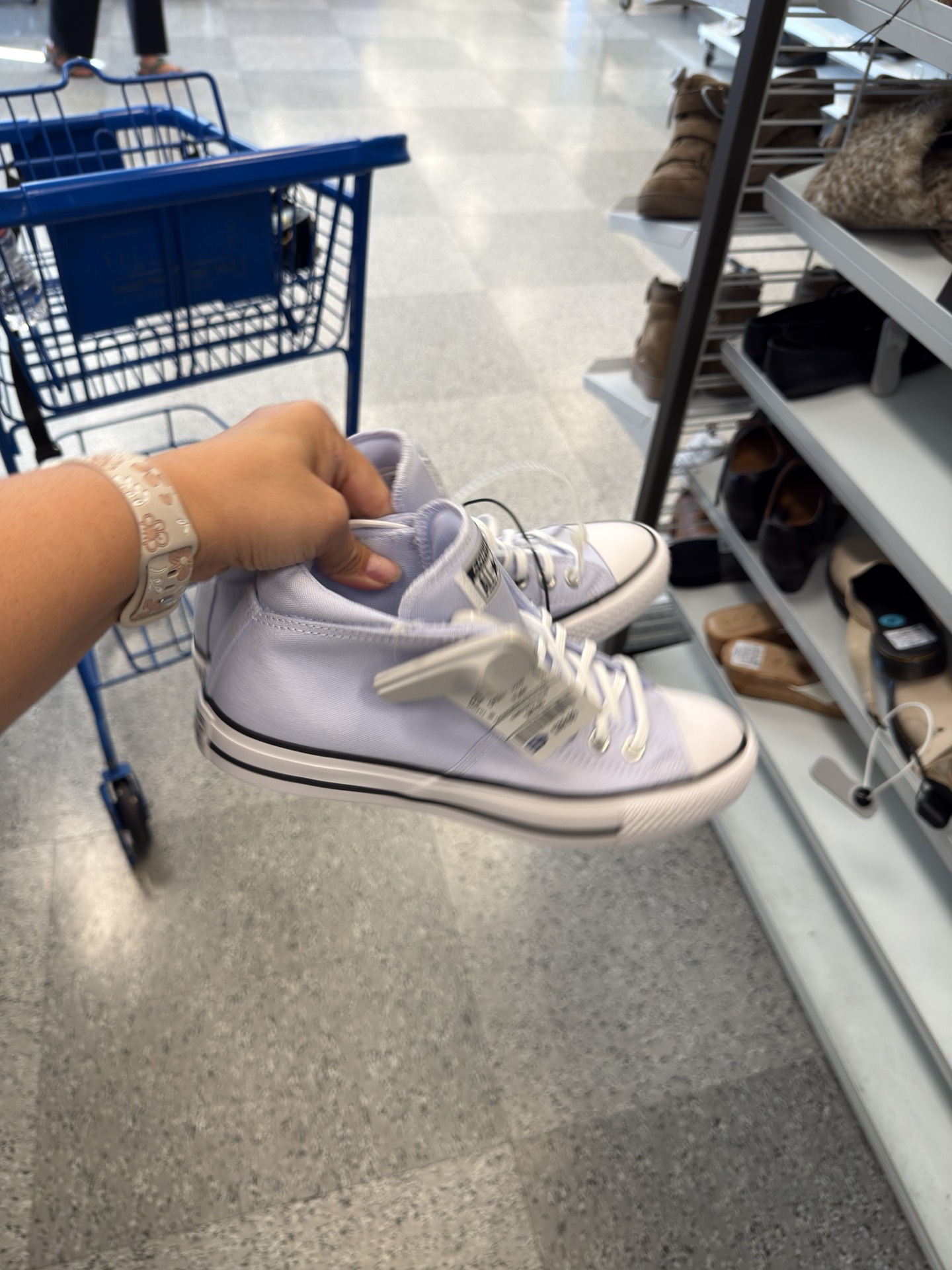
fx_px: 880
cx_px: 476
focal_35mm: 24
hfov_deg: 56.8
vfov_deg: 71.6
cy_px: 635
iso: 50
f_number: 1.78
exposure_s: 1/60
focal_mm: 6.76
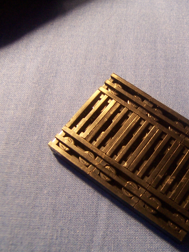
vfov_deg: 41.2
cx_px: 148
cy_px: 132
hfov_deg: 30.8
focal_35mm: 46
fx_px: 335
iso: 140
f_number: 3.4
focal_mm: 5.5
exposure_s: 1/20
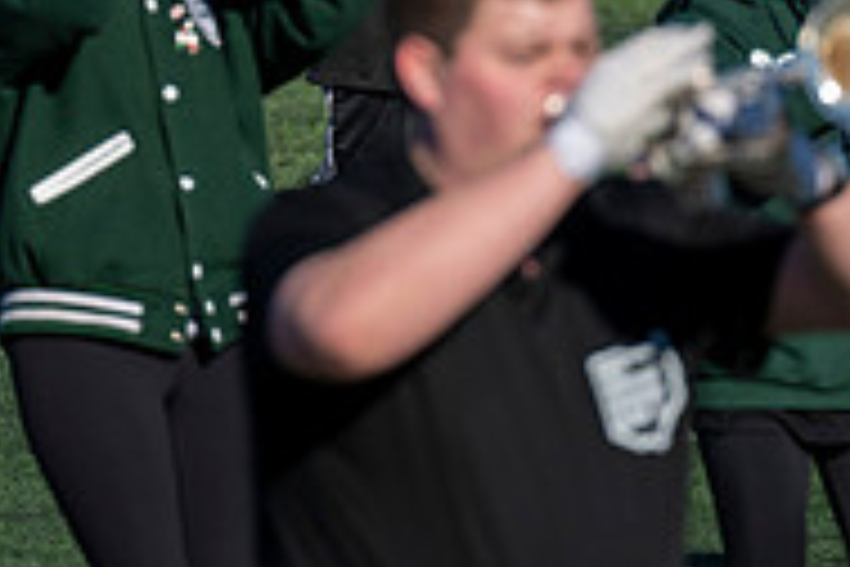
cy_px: -299
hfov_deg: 3.3
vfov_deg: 2.2
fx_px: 14520
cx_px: -229
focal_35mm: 615
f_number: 4
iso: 160
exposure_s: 1/2000
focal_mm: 200
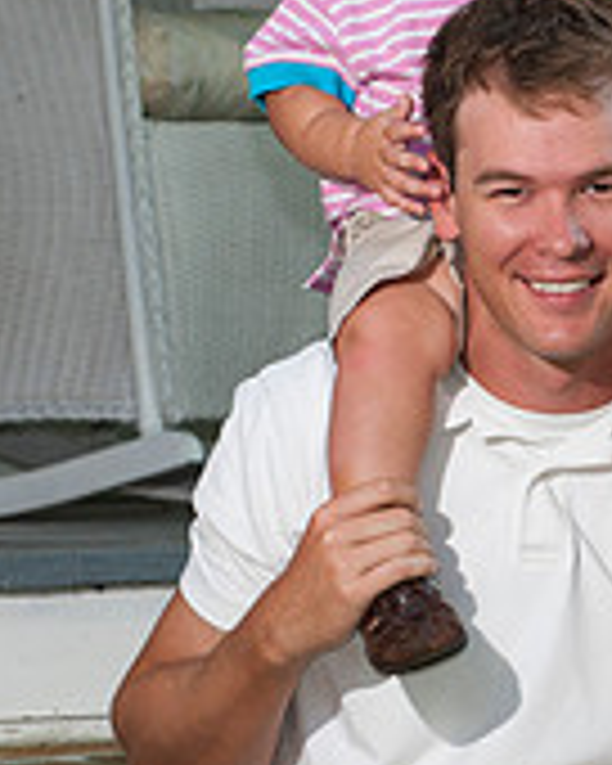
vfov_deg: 3.9
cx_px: 819
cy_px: 405
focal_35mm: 495
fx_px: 11207
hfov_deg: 3.1
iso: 250
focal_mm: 155
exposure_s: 1/100
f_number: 5
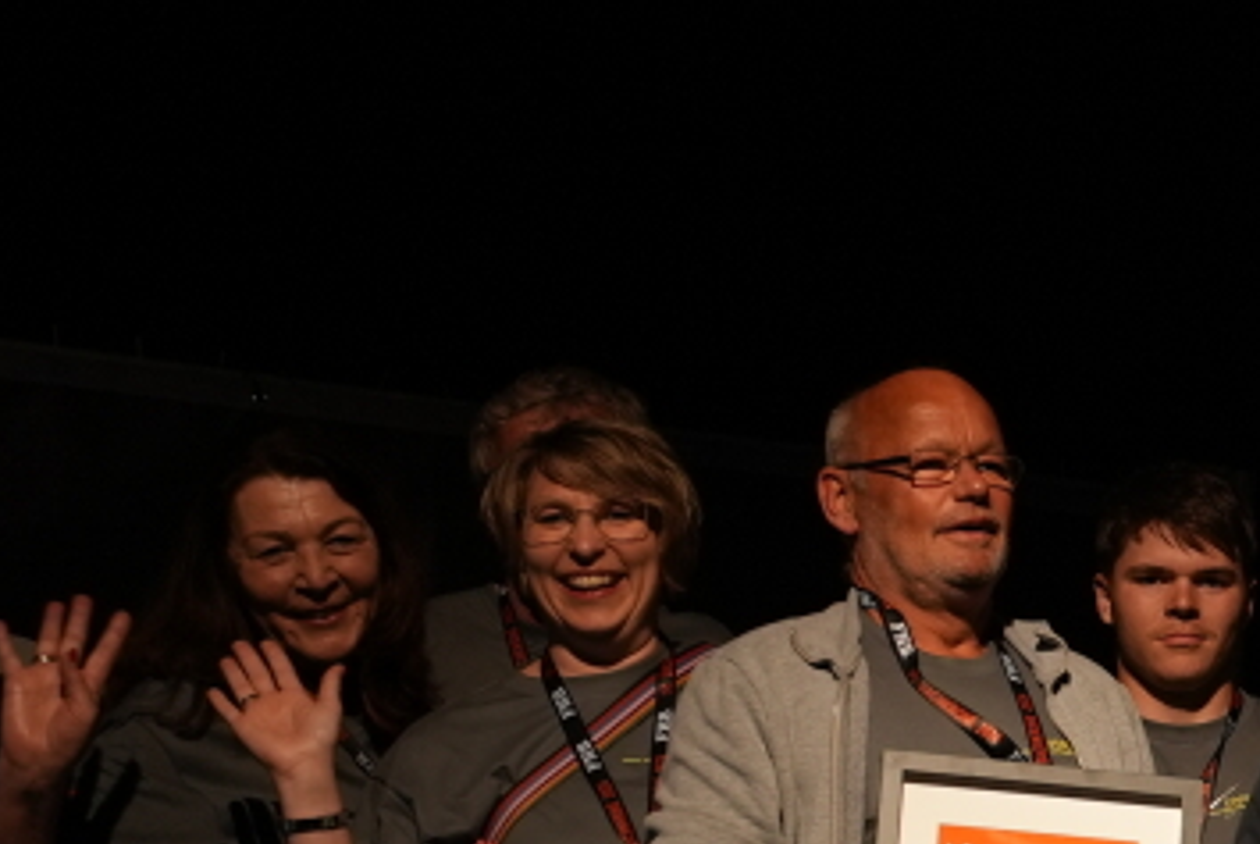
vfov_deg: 8.2
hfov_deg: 11.7
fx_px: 5817
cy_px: 905
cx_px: 1972
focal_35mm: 166
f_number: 3.2
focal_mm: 49
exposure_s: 1/160
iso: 800
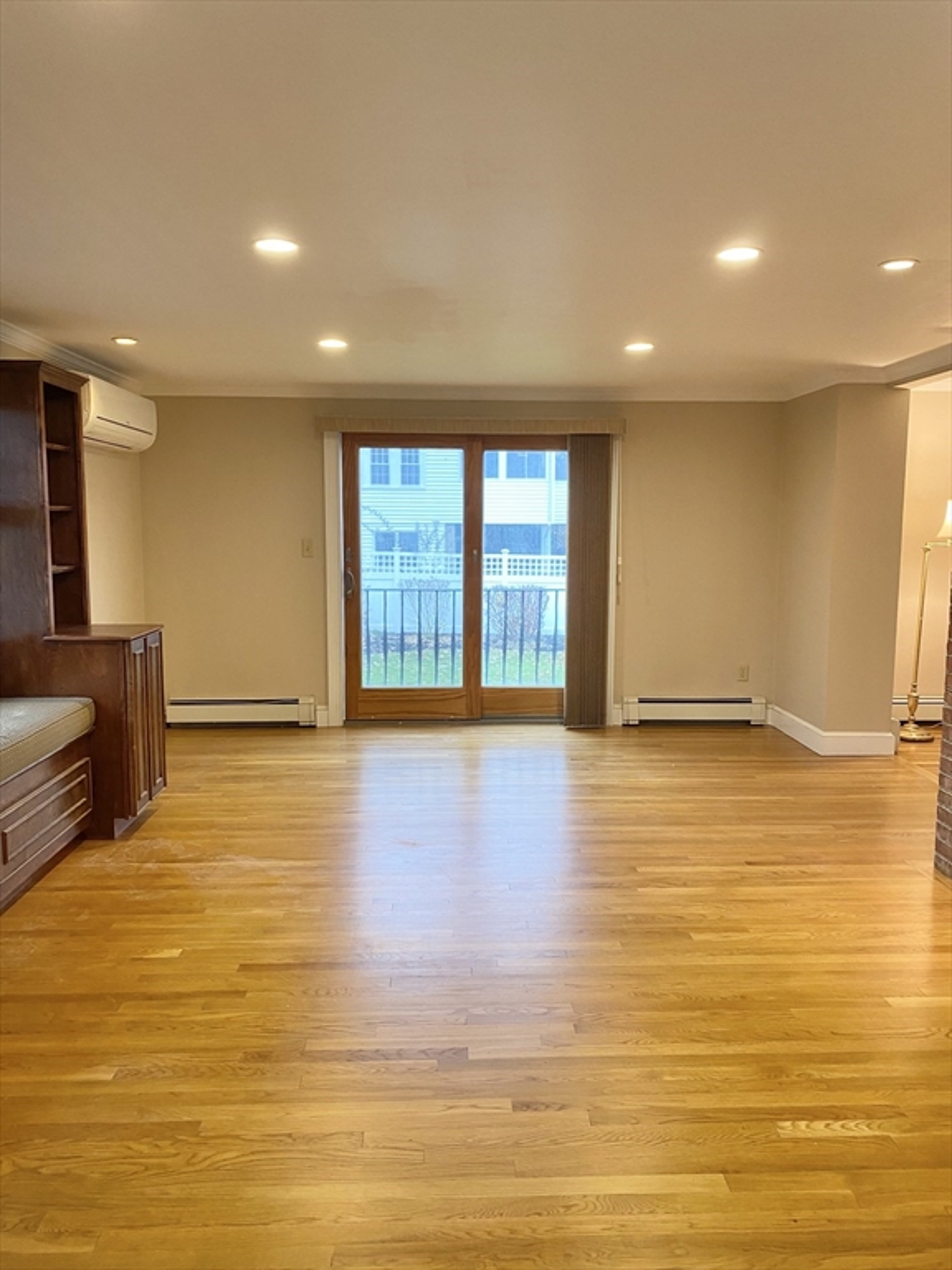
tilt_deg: -3.9
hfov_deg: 53.1
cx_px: 476
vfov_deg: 67.3
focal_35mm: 26
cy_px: 635
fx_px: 953
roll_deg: -1.2
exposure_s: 1/60
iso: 160
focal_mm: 4.25
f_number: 1.8
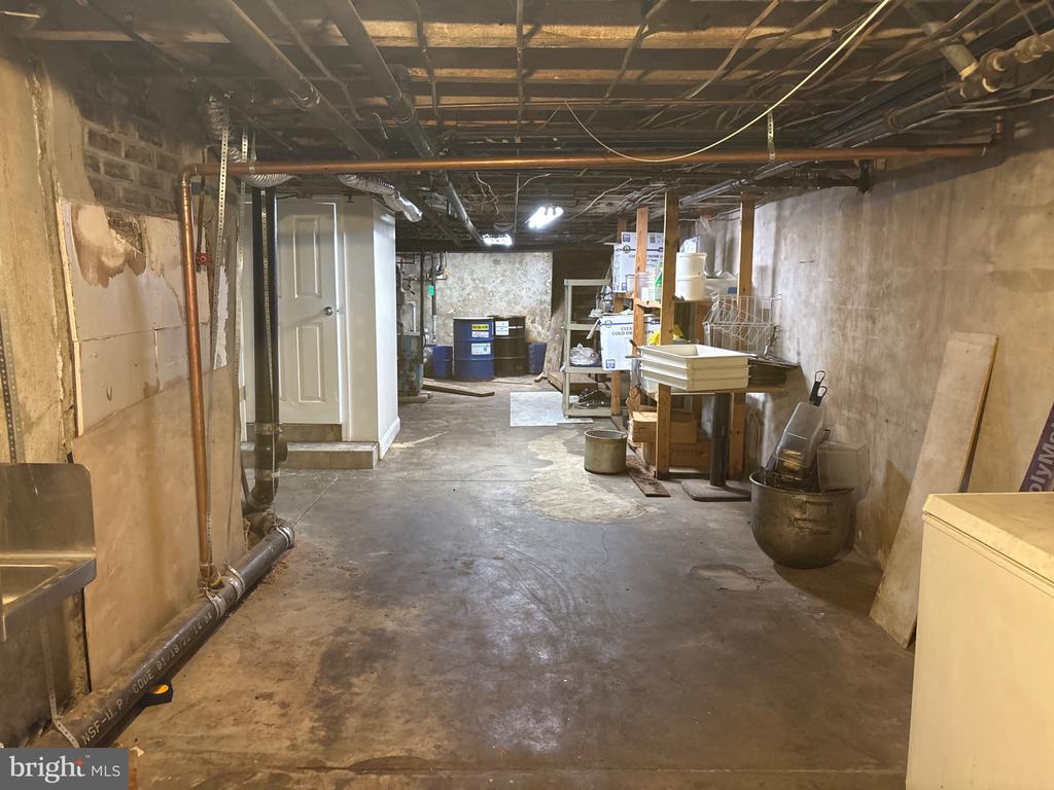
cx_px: 527
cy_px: 395
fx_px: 792
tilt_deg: -8.1
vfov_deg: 53.1
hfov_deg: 67.3
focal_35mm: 26
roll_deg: -0.2
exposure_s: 1/40
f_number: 1.6
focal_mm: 5.96
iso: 500
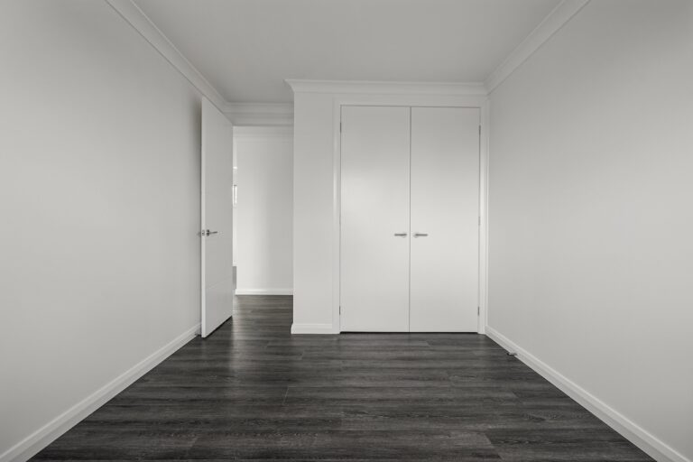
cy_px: 231
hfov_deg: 96.7
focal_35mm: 16
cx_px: 346
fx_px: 308
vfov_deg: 73.7
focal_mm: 16
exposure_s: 1/13
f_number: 7.1
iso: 500
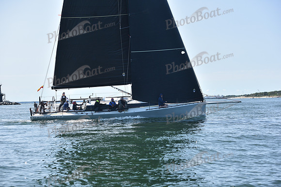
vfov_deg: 19.5
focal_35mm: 70
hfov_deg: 28.8
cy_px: 94
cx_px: 140
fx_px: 546
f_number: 5.6
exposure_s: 1/1000
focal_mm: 70
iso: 250
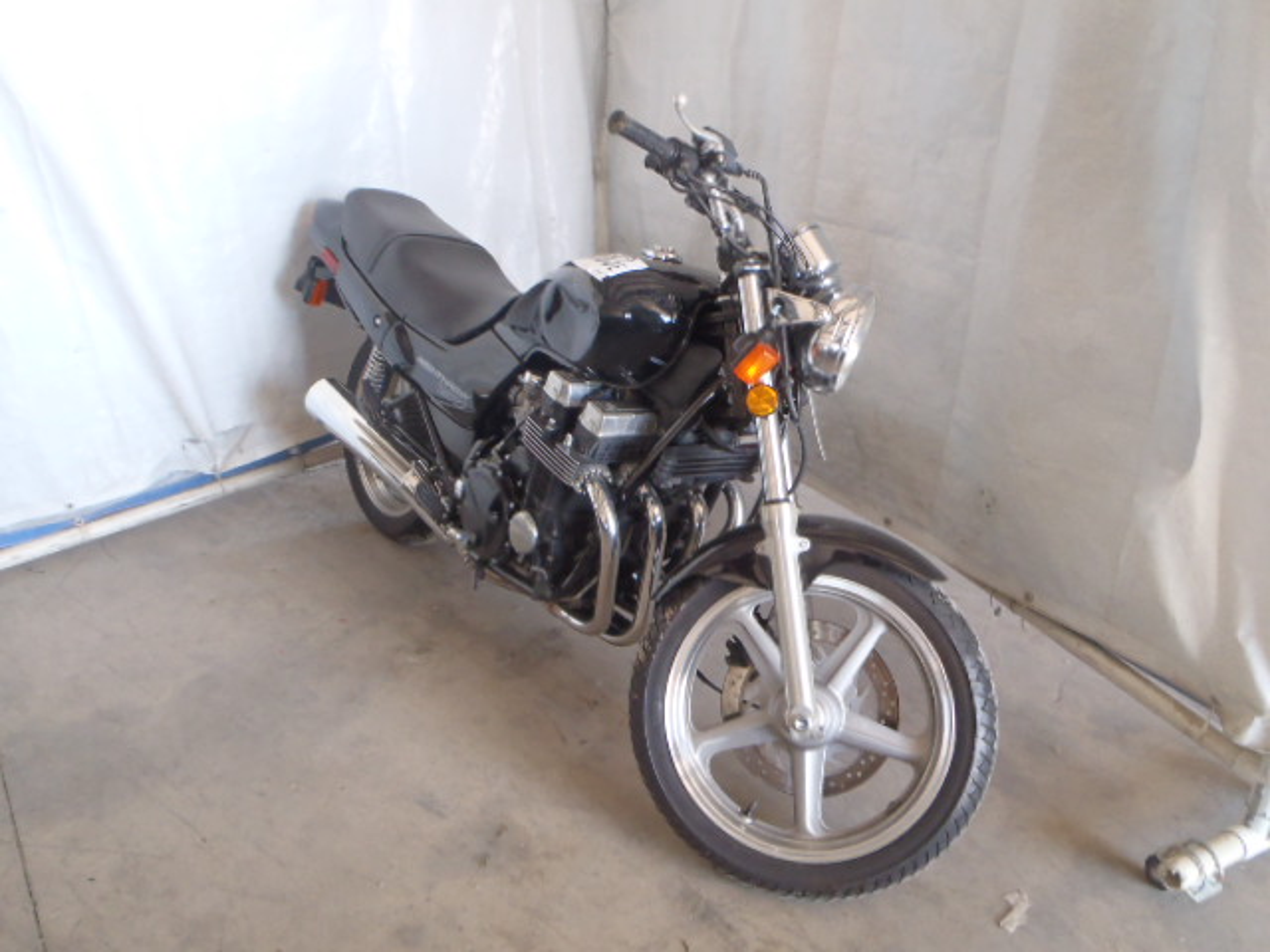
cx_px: 635
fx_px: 1027
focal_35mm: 28
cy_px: 476
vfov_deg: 49.7
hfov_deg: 63.4
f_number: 3.5
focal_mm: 5
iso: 200
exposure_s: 1/20
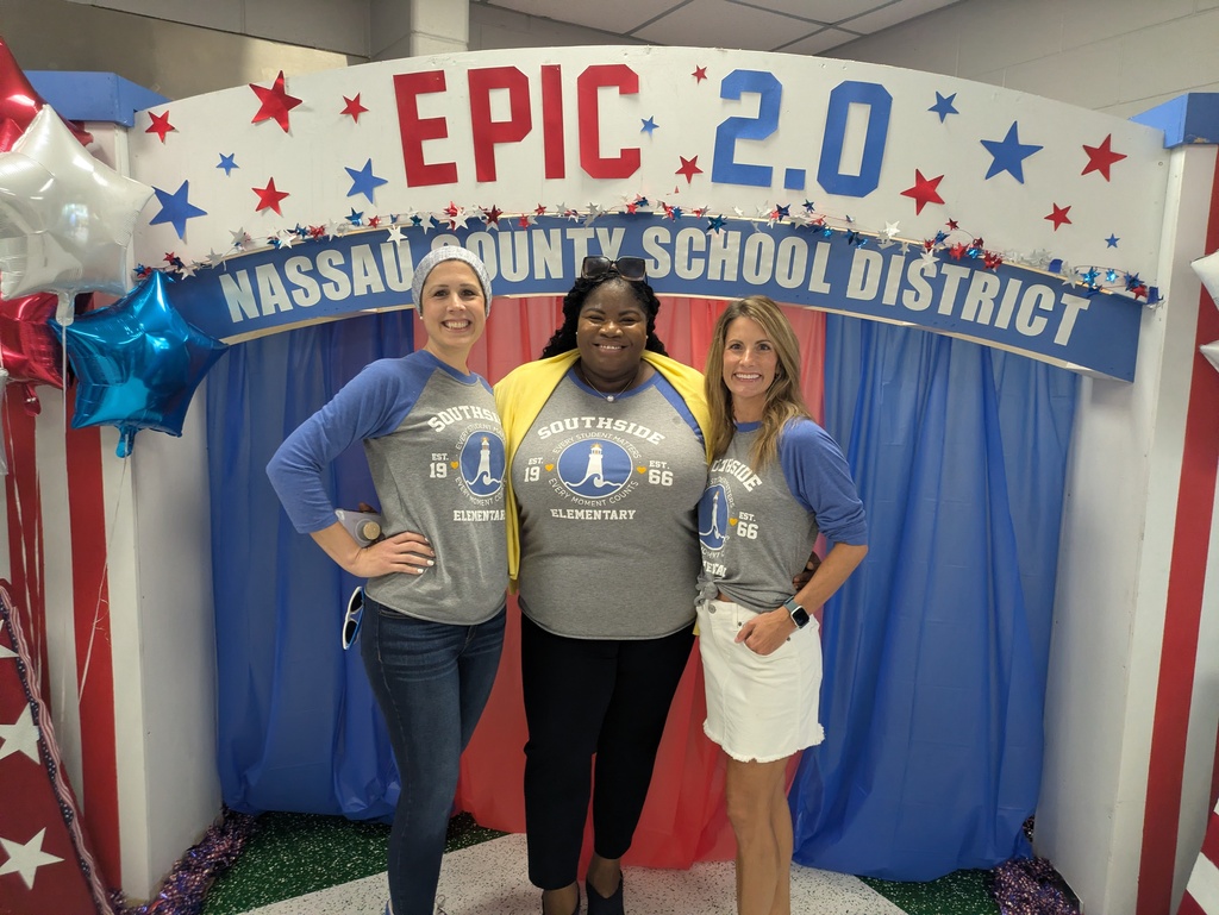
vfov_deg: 54.9
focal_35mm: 25
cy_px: 458
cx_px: 610
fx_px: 881
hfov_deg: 69.4
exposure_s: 1/120
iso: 494
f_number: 1.89
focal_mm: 5.43
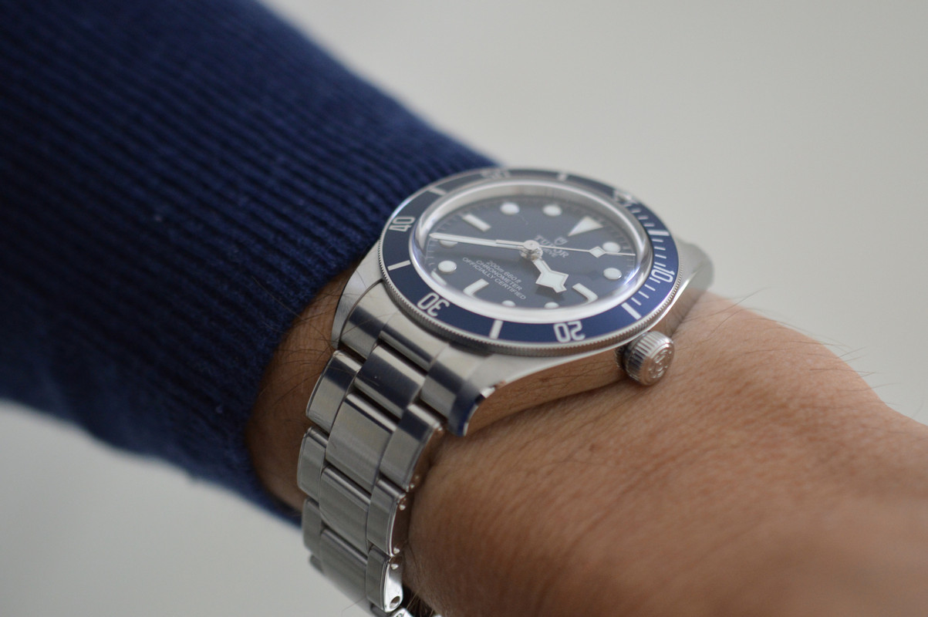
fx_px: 1545
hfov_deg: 33.4
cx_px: 464
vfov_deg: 22.6
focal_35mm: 60
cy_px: 308
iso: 900
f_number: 3
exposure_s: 1/60
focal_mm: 40
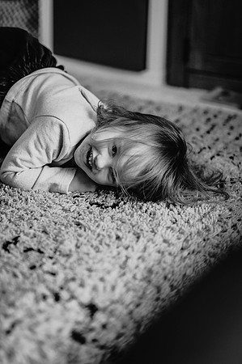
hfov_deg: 16.0
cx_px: 121
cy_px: 182
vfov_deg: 23.9
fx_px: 859
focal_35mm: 85
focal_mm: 85
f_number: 1.8
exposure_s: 1/160
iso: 360
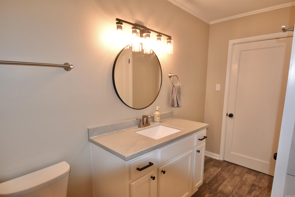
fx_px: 160
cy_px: 98
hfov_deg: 85.4
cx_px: 148
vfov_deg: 63.2
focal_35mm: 20
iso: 400
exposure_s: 1/80
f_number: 4.5
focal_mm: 13
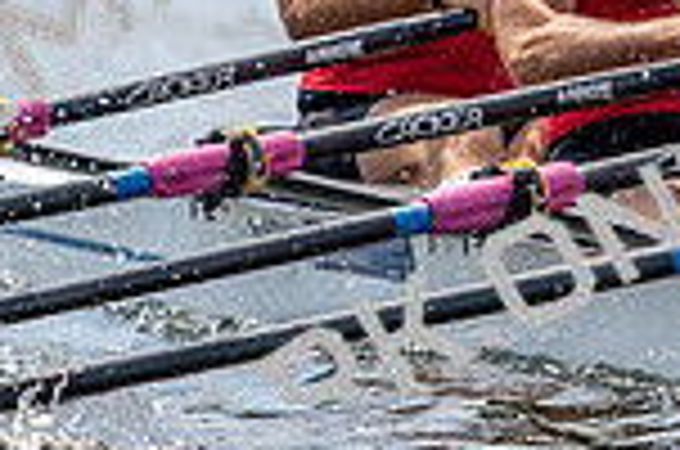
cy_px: -367
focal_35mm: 1155
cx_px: 612
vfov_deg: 1.2
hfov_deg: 1.8
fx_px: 21771
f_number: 5.6
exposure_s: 1/2000
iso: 400
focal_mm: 300
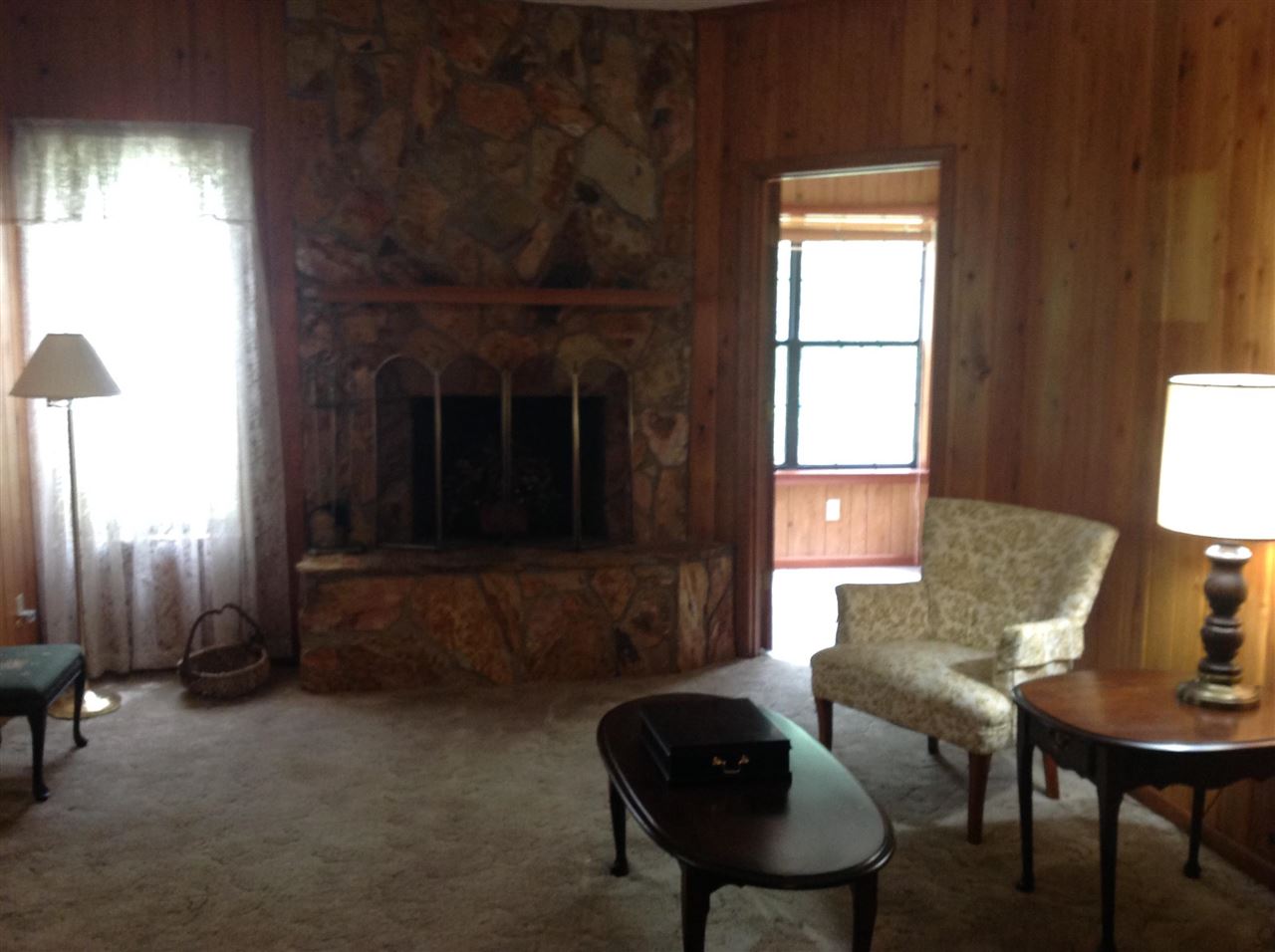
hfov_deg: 52.7
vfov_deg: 40.6
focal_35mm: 35
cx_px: 638
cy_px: 476
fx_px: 1287
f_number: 2.4
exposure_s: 1/15
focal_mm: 4.28
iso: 160
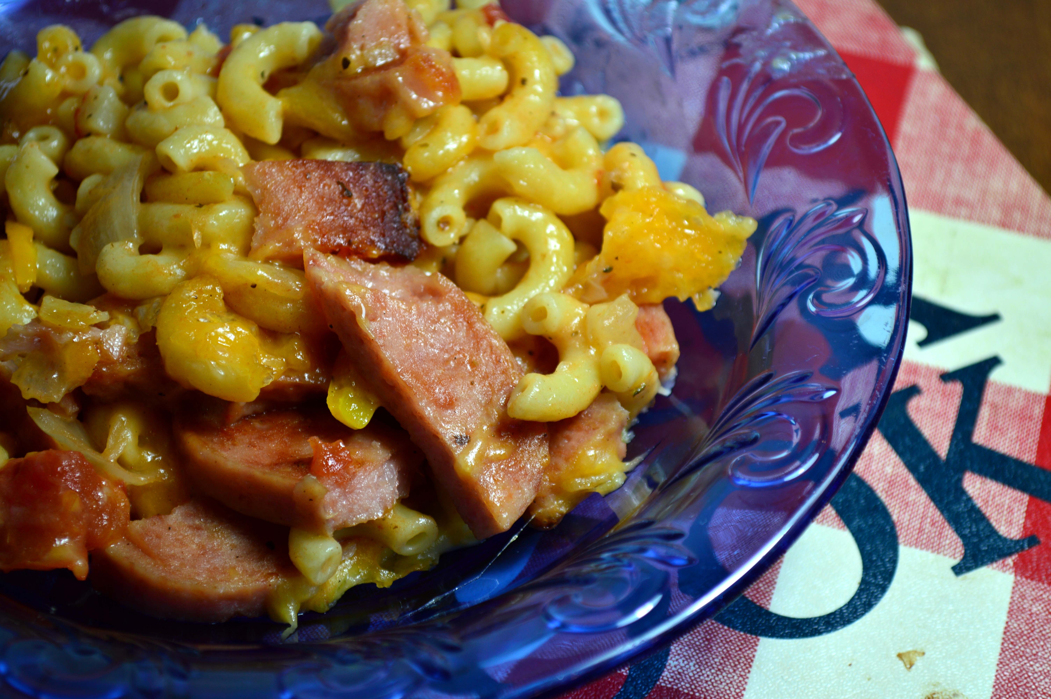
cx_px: 526
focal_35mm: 82
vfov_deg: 16.5
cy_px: 350
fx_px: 2406
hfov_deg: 24.6
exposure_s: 1/25
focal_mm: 55
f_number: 5.6
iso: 100
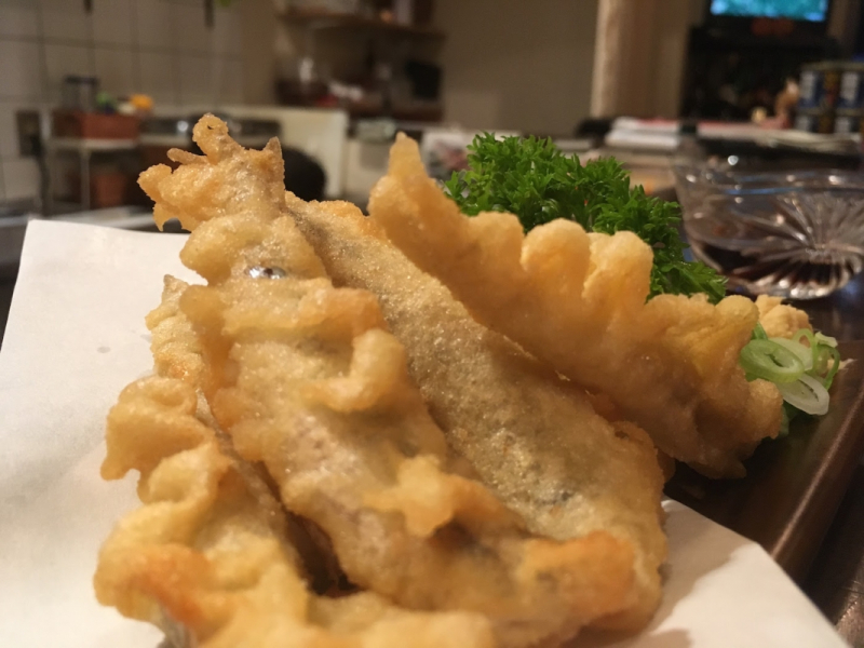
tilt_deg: -17.4
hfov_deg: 61.7
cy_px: 324
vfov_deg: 48.2
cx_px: 432
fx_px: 724
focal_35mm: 29
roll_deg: -1.7
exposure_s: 1/30
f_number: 2.2
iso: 200
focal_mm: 4.15
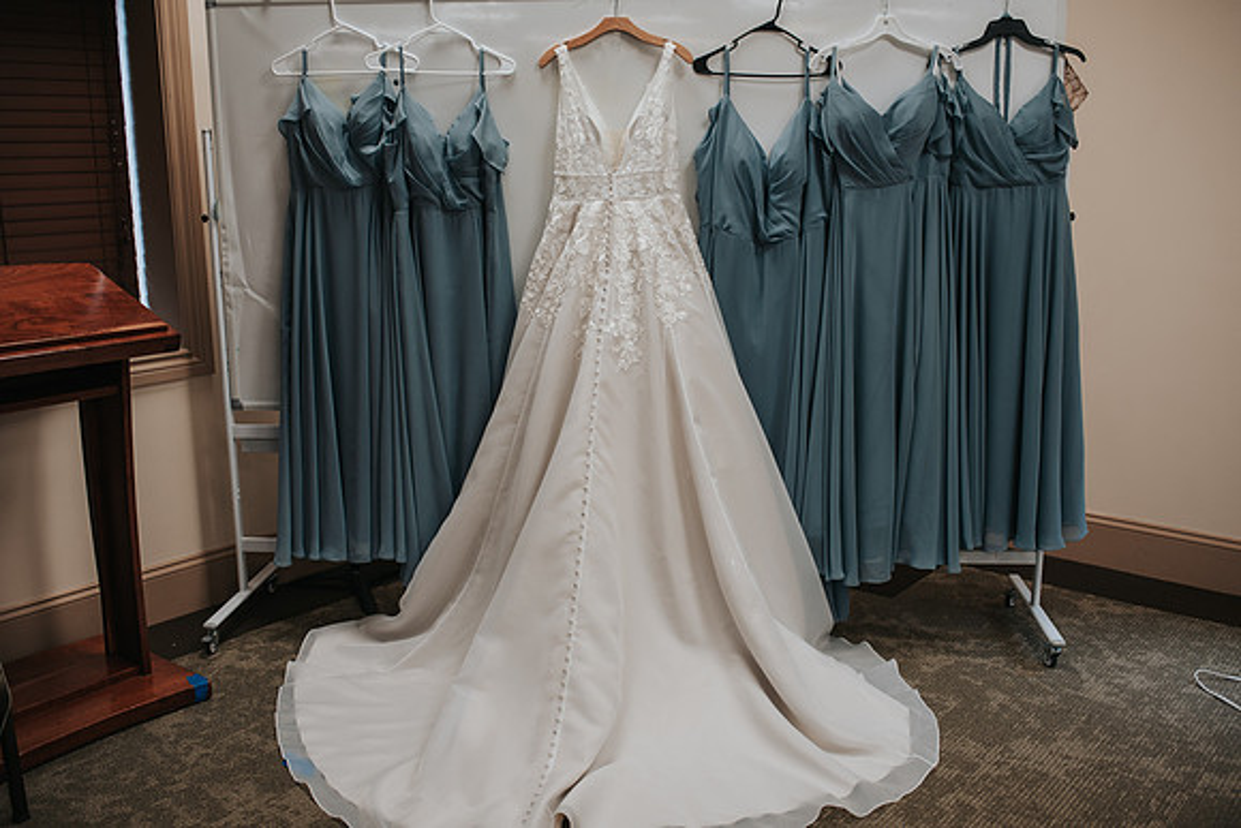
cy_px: 414
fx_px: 1208
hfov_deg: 54.4
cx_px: 620
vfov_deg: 37.8
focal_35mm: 35
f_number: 2.8
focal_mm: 35
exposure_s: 1/125
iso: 360
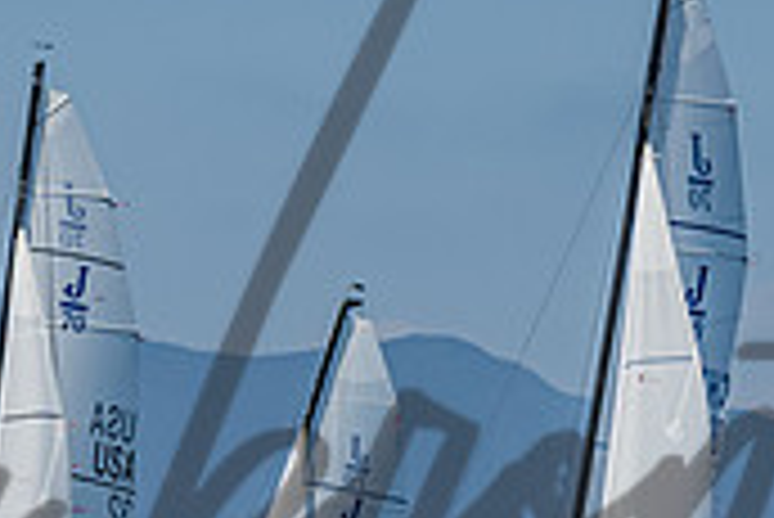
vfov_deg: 1.8
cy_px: 711
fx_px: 16267
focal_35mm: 756
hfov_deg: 2.7
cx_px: 255
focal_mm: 150
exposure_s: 1/2500
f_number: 6.3
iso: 400
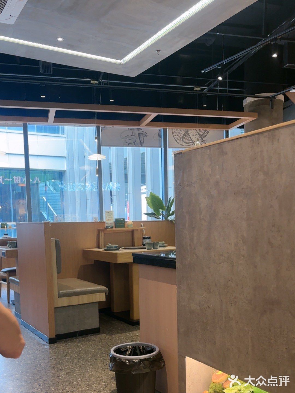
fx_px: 295
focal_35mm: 26
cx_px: 148
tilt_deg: -4.0
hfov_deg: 53.1
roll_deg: +2.7
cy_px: 196
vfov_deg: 67.3
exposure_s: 1/50
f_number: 1.6
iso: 125
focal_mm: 5.96
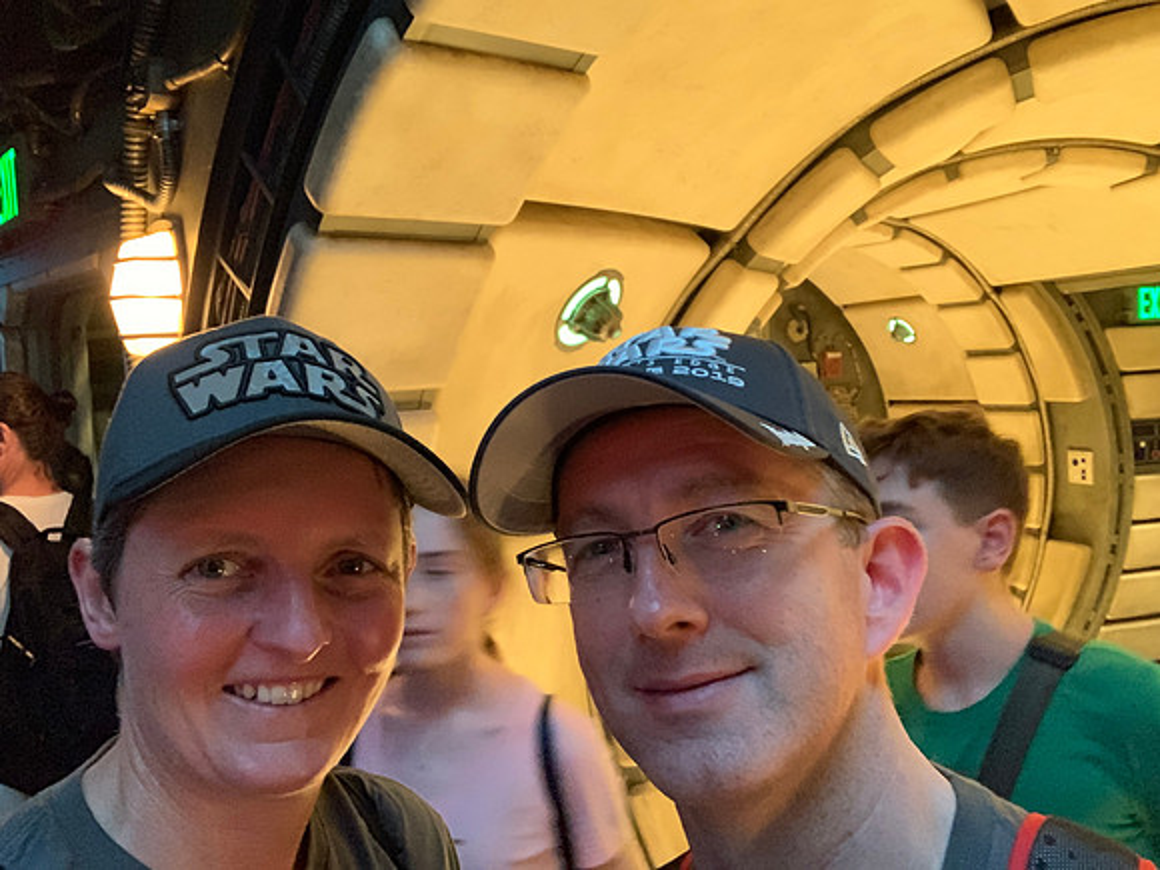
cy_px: 435
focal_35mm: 32
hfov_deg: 56.8
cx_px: 580
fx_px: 1072
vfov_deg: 44.2
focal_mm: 2.87
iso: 1000
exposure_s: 1/15
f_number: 2.2
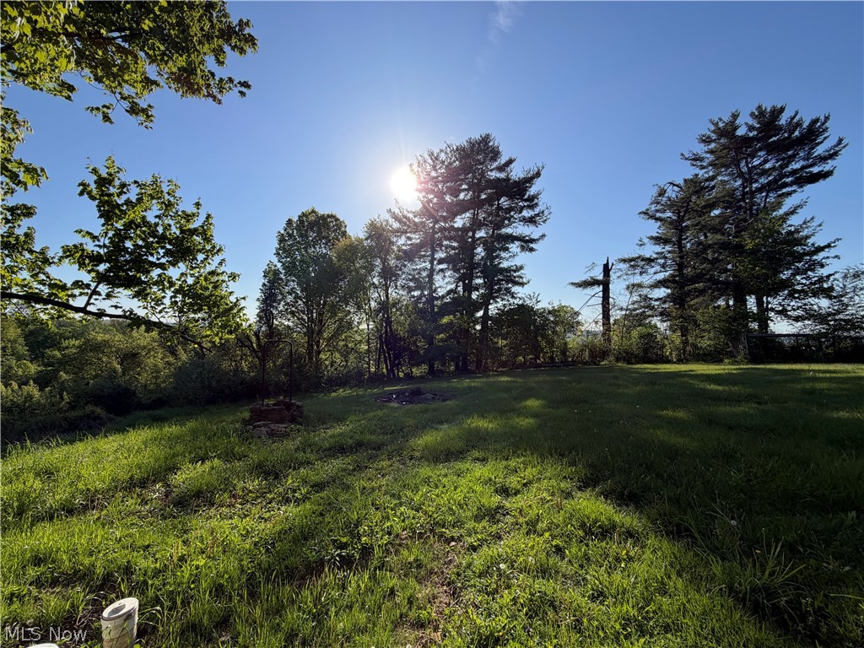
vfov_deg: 85.7
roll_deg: -1.1
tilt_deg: +0.7
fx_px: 349
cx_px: 432
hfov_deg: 102.1
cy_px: 324
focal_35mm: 14
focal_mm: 2.22
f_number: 2.2
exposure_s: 1/841
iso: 20
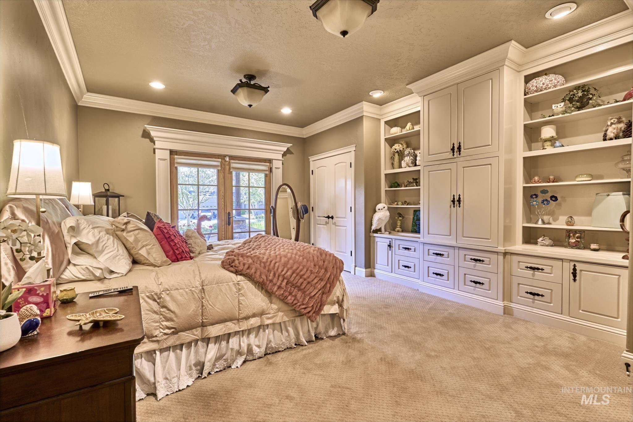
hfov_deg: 96.7
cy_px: 211
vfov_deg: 73.7
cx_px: 316
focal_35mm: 16
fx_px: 281
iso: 200
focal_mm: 16
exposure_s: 1/8
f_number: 8
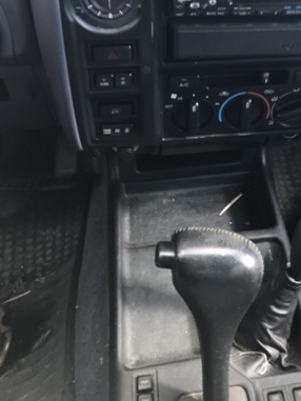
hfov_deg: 30.0
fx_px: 545
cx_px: 250
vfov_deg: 38.8
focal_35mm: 47
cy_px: 76
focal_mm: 3.99
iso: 32
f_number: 1.8
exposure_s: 1/50
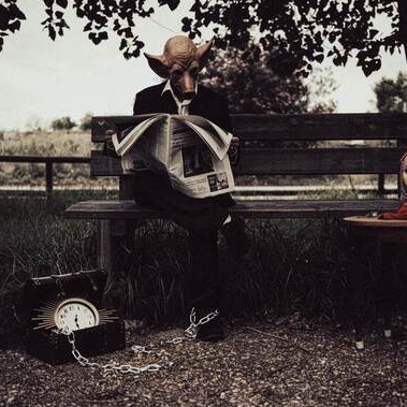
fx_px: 625
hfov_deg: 36.0
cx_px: 223
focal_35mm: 47
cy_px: 204
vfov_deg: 36.1
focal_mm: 23
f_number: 1.4
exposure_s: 1/4700
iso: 200
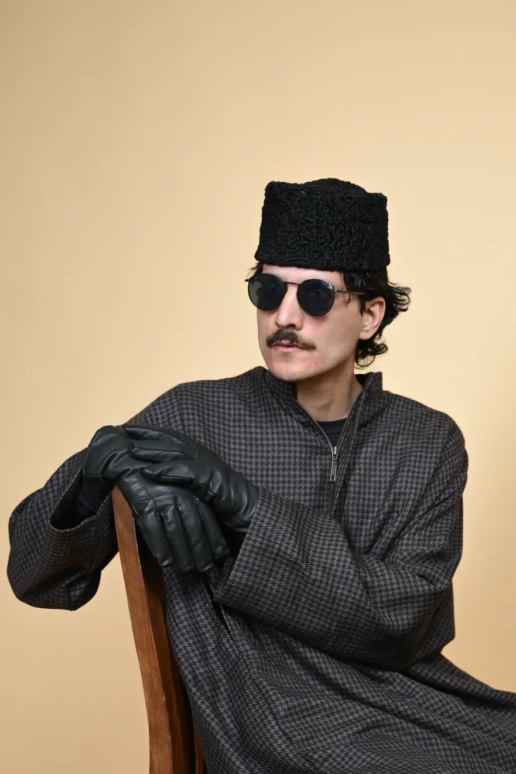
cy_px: 599
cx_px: 466
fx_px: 1784
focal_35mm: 83
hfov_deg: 16.2
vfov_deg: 24.2
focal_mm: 43
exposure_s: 1/160
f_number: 2.8
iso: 100
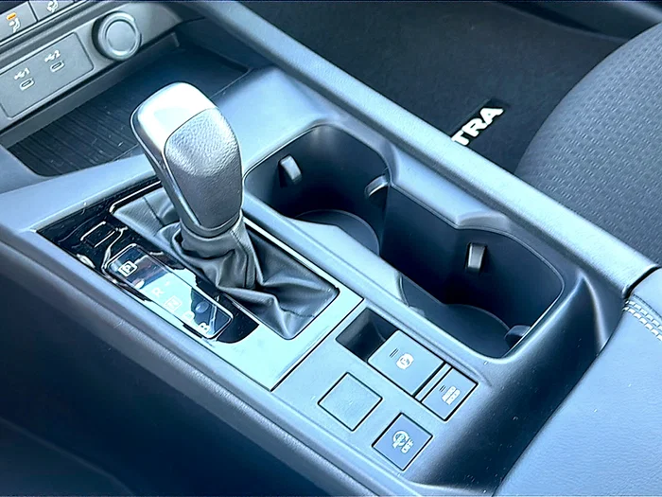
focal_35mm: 36
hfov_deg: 51.4
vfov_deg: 39.7
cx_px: 331
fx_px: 688
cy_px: 248
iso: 80
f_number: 1.78
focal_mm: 6.86
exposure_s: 1/42
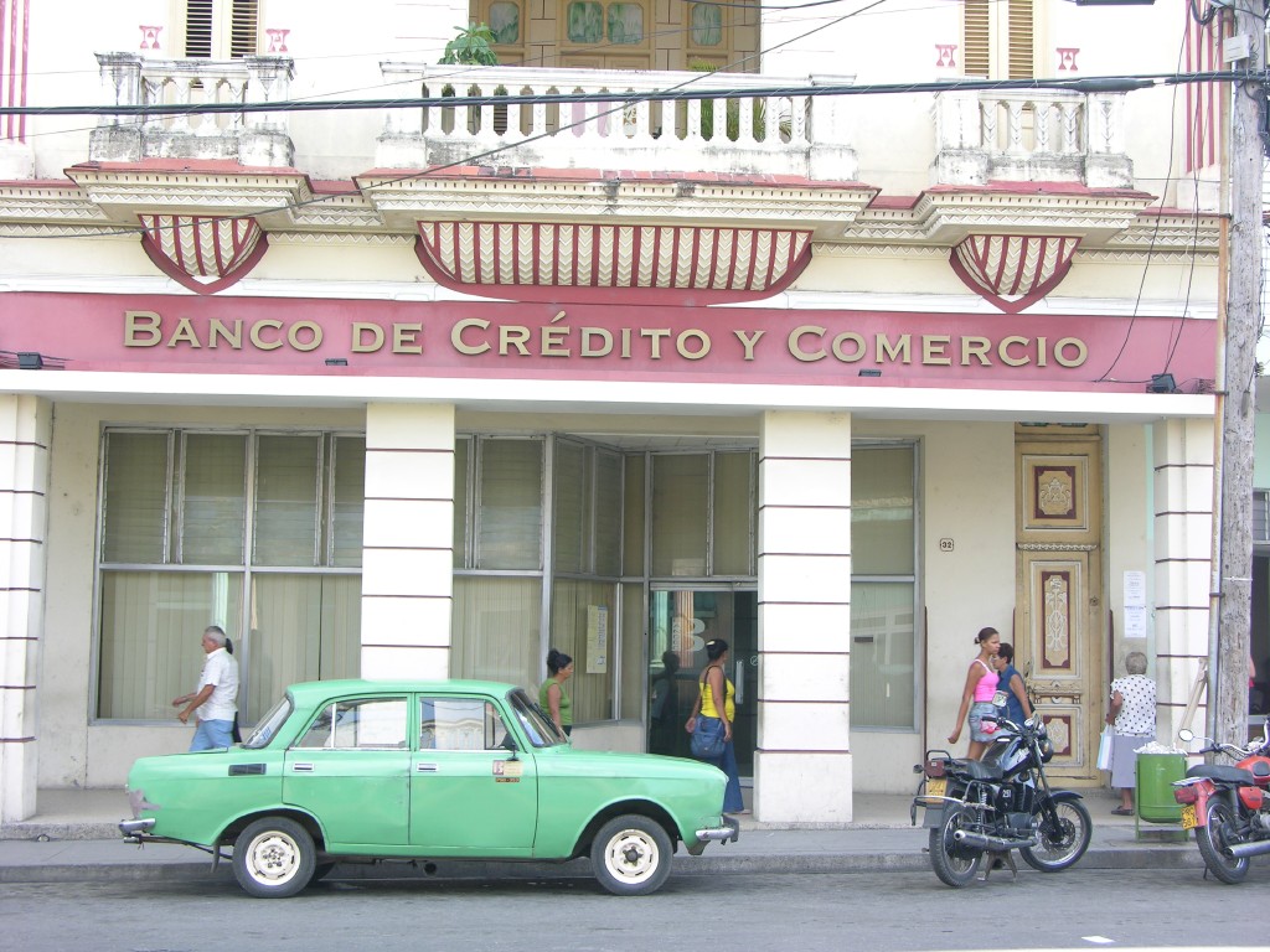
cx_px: 635
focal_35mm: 50
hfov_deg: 38.2
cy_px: 476
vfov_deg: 29.1
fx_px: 1834
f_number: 3.8
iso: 50
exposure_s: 1/74.2
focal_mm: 12.7
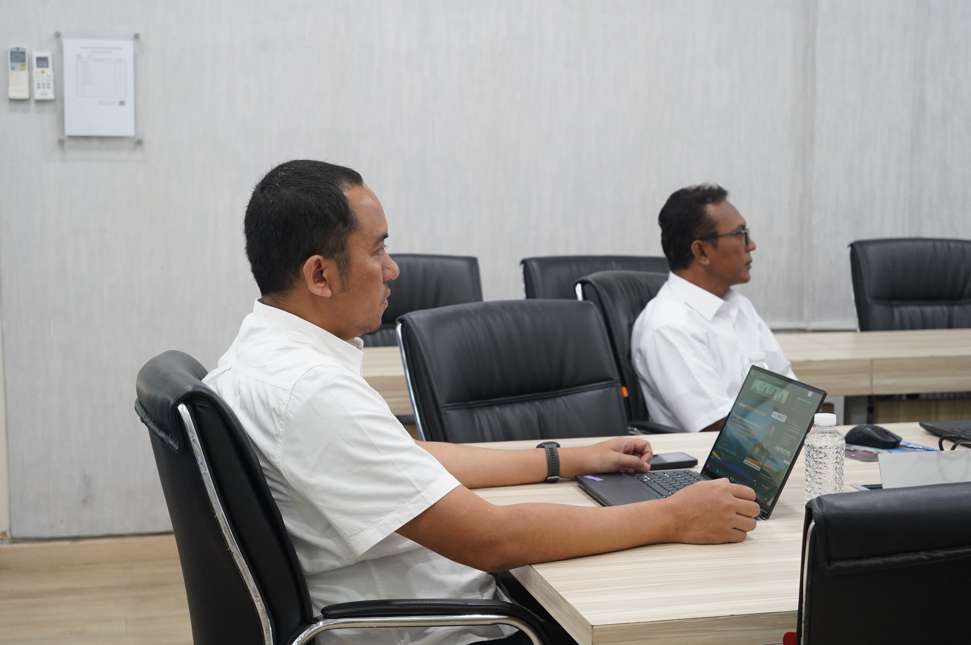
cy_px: 322
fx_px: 1617
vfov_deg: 22.6
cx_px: 486
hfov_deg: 33.4
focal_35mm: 60
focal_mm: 60
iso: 5000
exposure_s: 1/160
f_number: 5.6
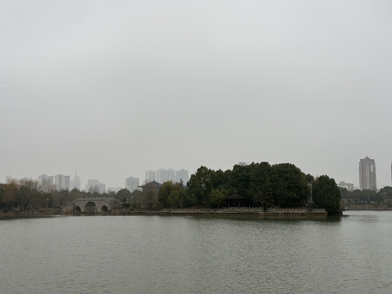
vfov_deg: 30.3
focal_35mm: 48
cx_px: 196
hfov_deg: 39.7
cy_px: 147
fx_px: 544
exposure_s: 1/351
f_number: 1.78
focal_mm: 6.86
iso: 64
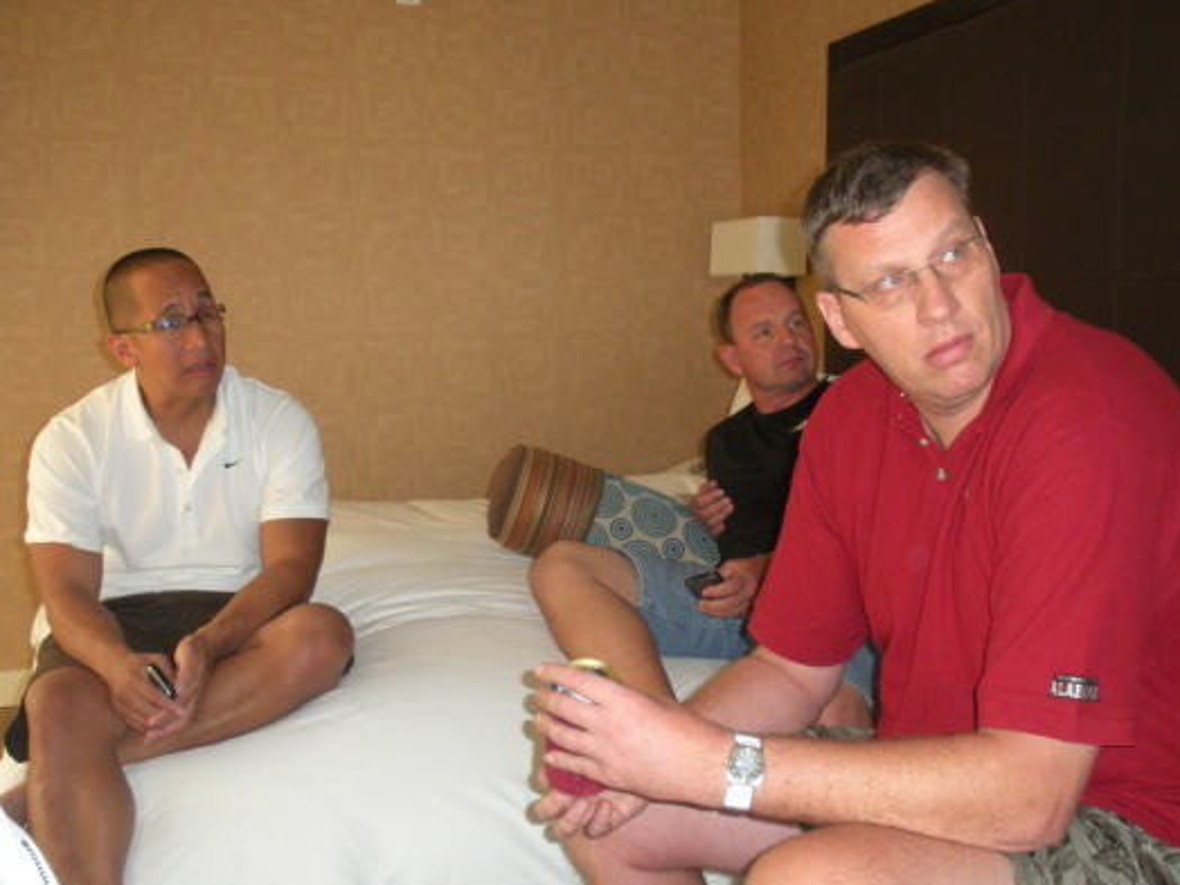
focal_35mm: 44
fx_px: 1500
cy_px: 486
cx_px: 649
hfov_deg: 42.9
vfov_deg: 32.9
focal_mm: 6.3
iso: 208
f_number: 3.5
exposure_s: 1/30
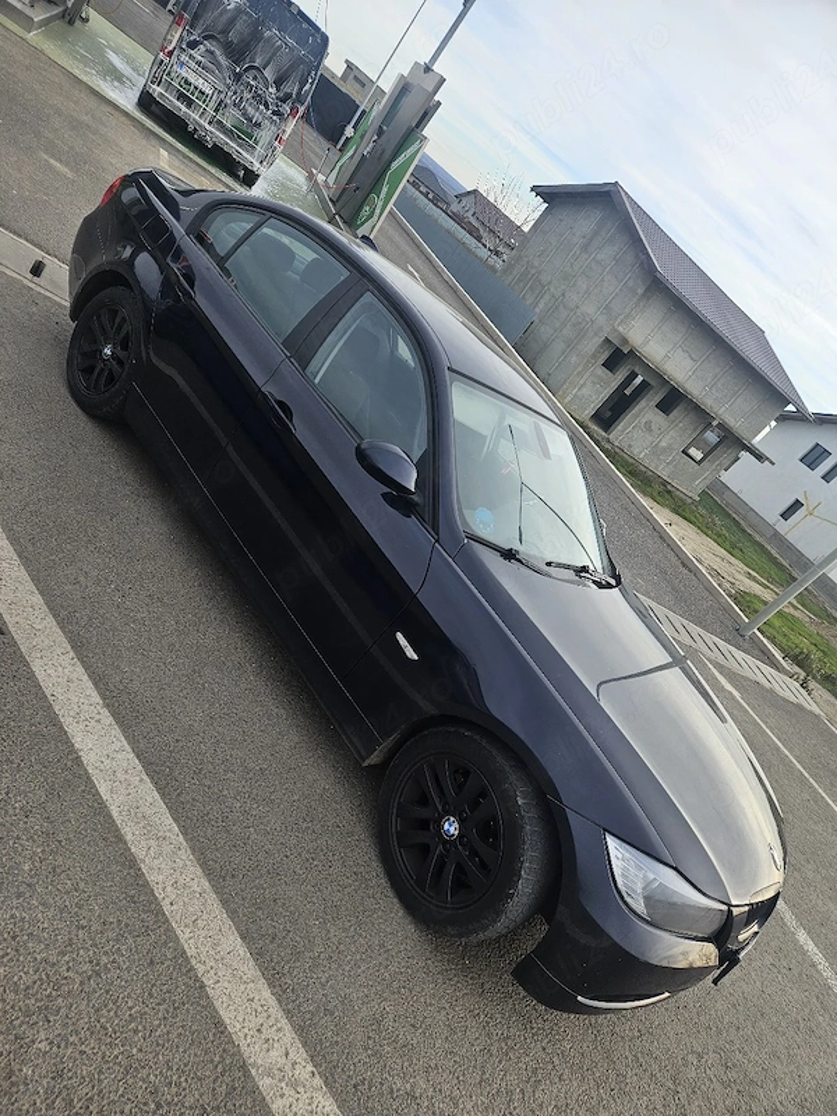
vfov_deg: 73.9
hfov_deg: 58.9
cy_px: 558
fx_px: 742
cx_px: 418
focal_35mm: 23
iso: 25
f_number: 1.8
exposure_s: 1/714
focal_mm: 5.4
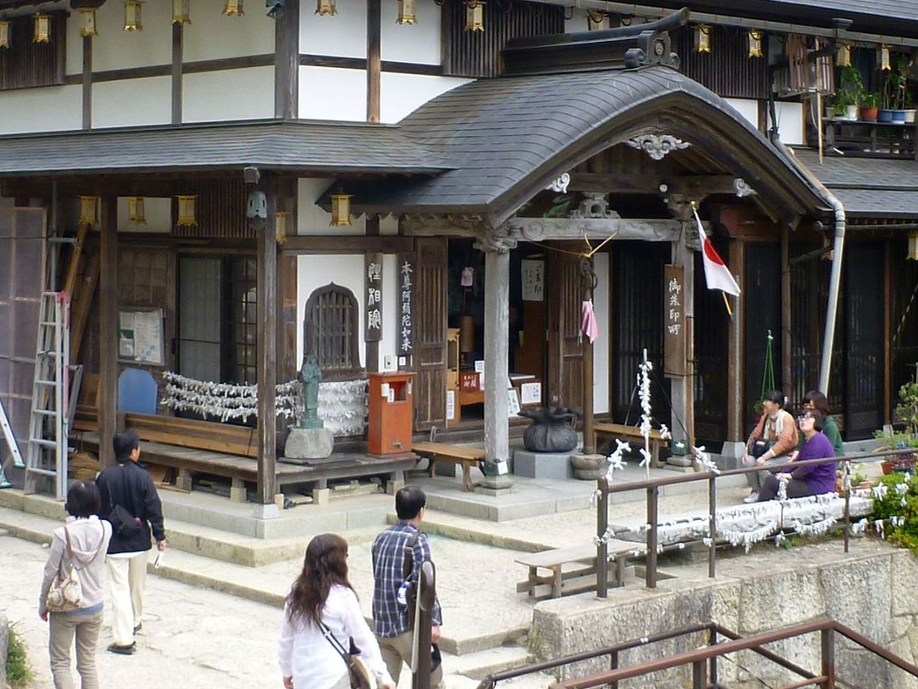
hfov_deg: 28.5
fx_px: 1804
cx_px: 429
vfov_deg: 21.4
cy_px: 172
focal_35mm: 68
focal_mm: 4.9
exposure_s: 1/160
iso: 100
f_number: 3.3
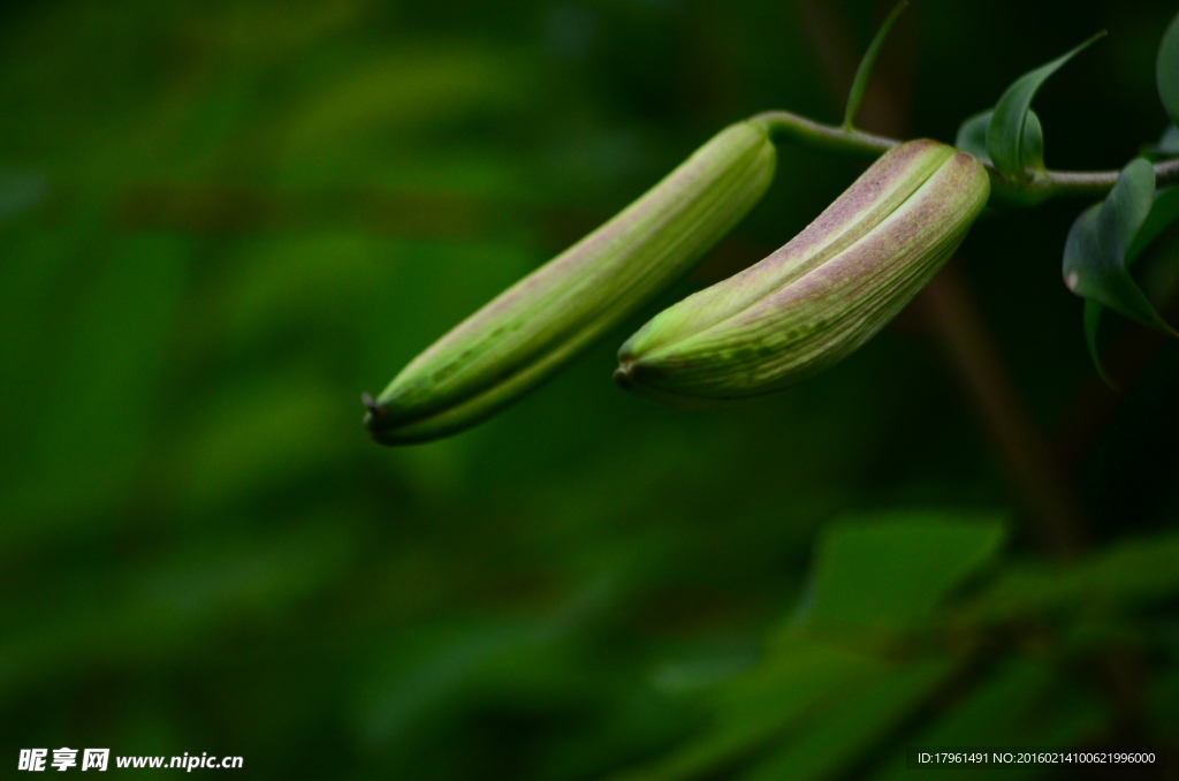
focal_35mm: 300
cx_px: 590
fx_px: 9804
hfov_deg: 6.9
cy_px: 390
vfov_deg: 4.6
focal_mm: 200
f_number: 4.8
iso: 400
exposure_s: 1/800
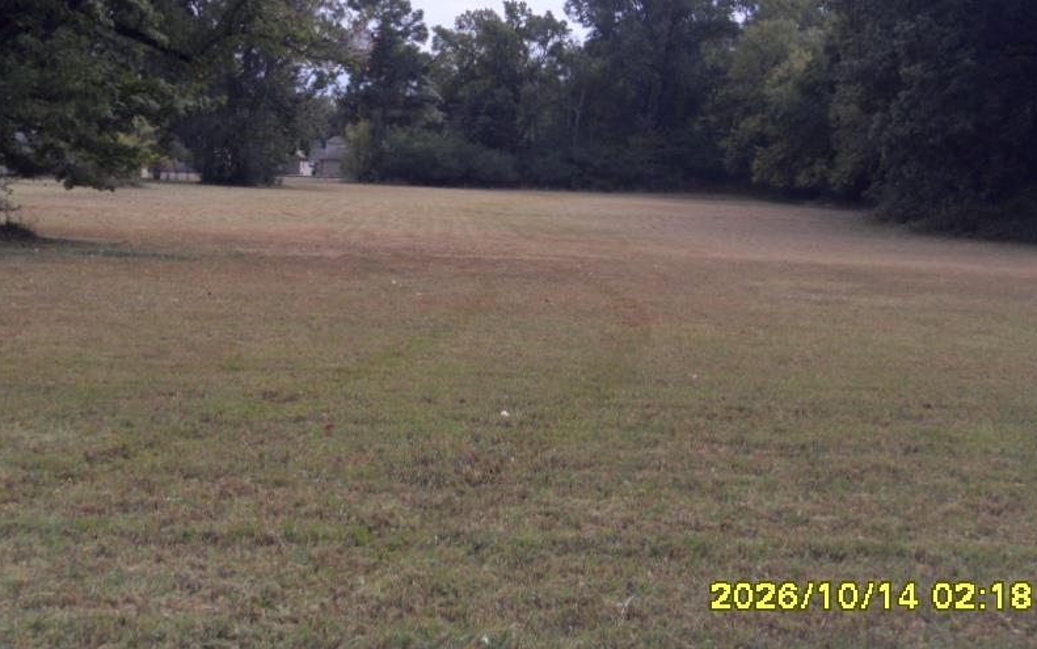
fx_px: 1357
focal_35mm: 48
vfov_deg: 26.7
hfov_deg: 41.8
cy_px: 189
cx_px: 496
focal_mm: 6.3
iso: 80
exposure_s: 1/125
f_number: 8.2
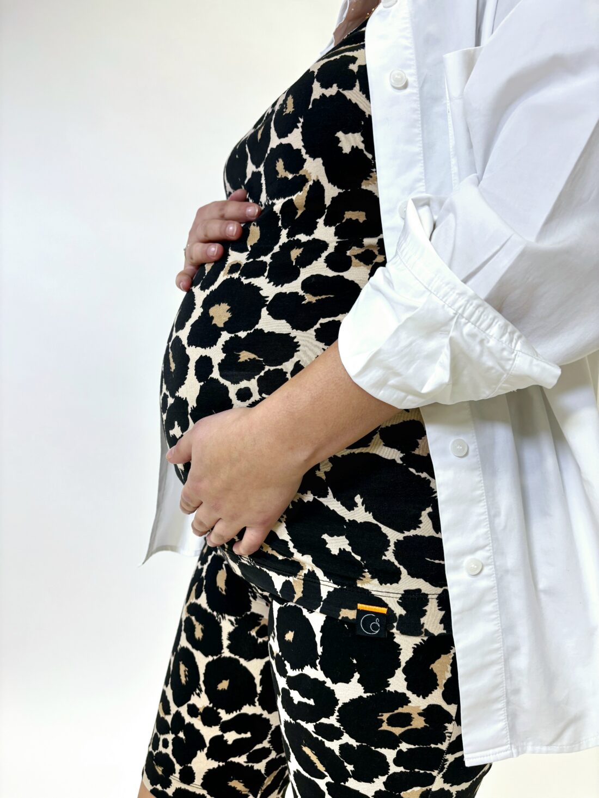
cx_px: 300
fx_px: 600
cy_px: 399
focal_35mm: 26
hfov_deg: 53.1
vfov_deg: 67.3
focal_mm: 5.96
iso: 64
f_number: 1.6
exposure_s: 1/100
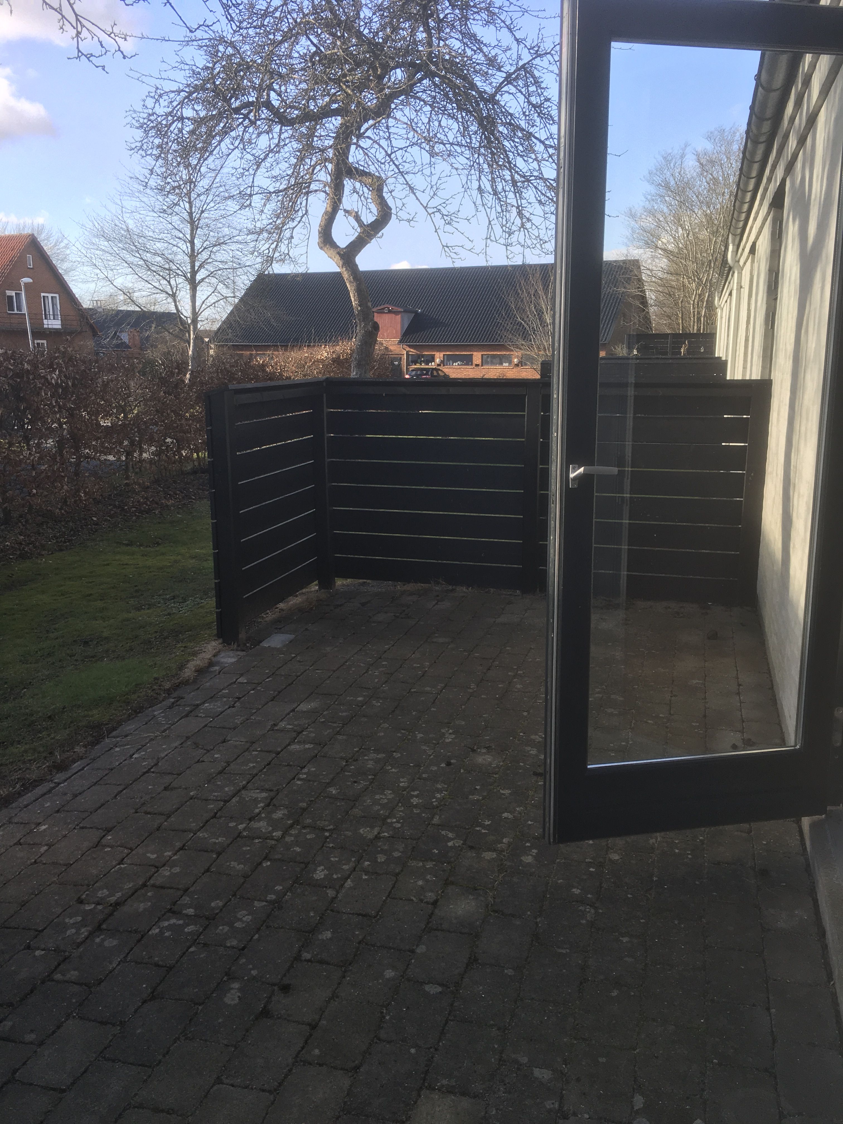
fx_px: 942
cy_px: 562
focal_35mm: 29
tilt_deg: -13.3
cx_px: 422
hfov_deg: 48.2
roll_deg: +2.9
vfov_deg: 61.7
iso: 25
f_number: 2.2
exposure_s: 1/334
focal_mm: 4.15
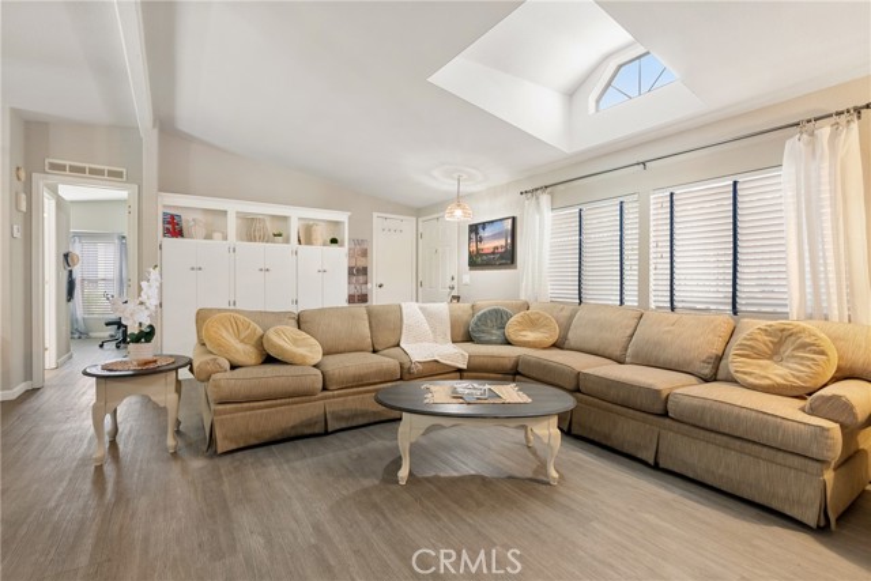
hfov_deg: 96.7
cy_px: 290
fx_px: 387
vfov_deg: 73.8
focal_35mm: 16
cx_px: 436
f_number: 9
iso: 400
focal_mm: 16
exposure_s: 1/1.67
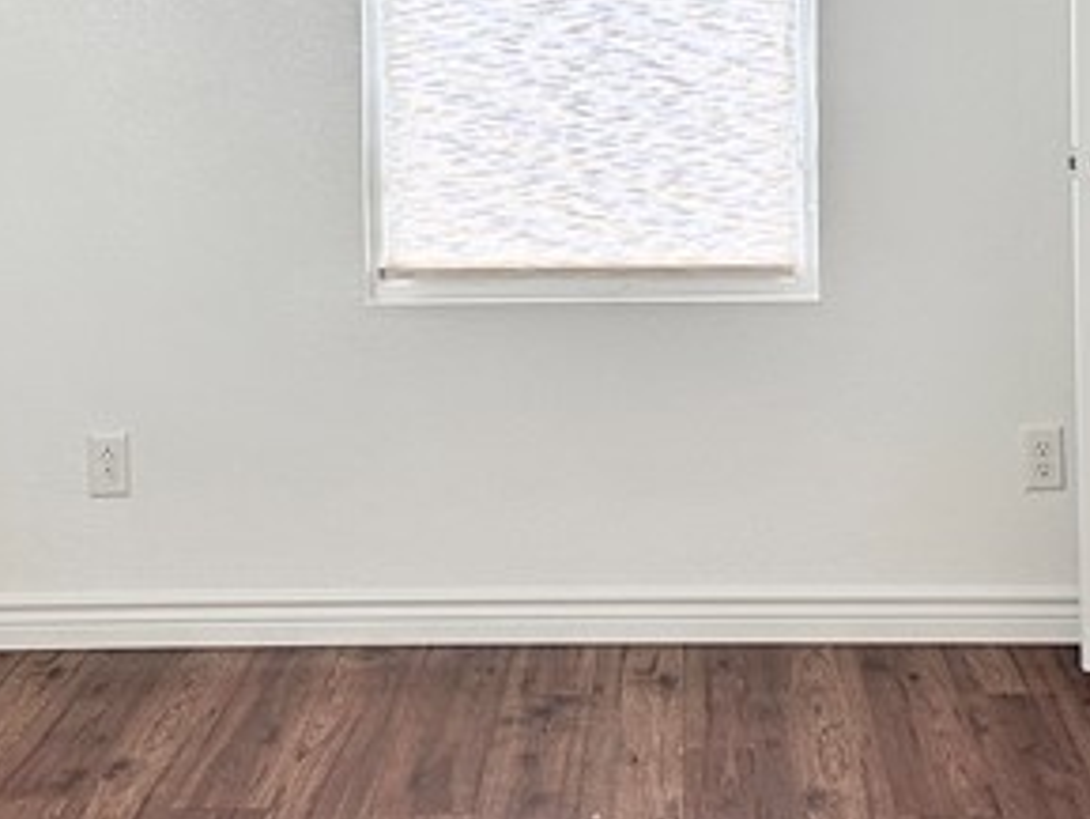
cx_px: 566
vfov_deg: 17.1
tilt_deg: -2.1
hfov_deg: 23.0
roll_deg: +1.1
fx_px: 2678
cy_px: 49
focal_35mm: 85
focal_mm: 6.86
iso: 200
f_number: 1.78
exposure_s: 1/120
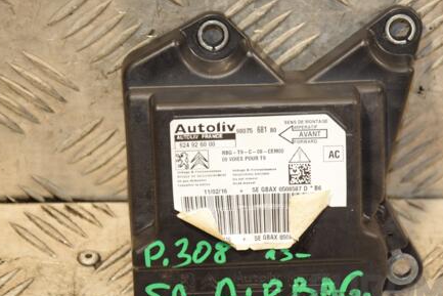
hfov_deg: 11.6
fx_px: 2175
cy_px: 154
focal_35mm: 177
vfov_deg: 7.8
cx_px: 291
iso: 800
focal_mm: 85
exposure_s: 1/200
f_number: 5.6
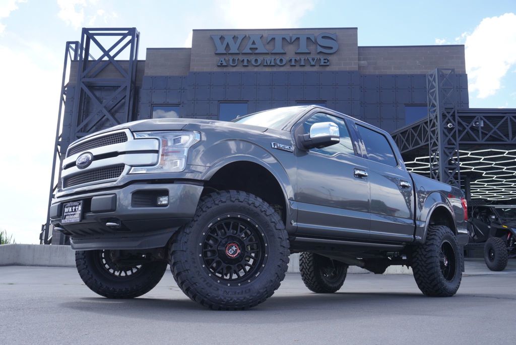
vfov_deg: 38.4
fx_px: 495
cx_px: 258
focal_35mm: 34
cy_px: 172
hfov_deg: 55.1
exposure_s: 1/125
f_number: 6.3
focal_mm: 23
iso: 100
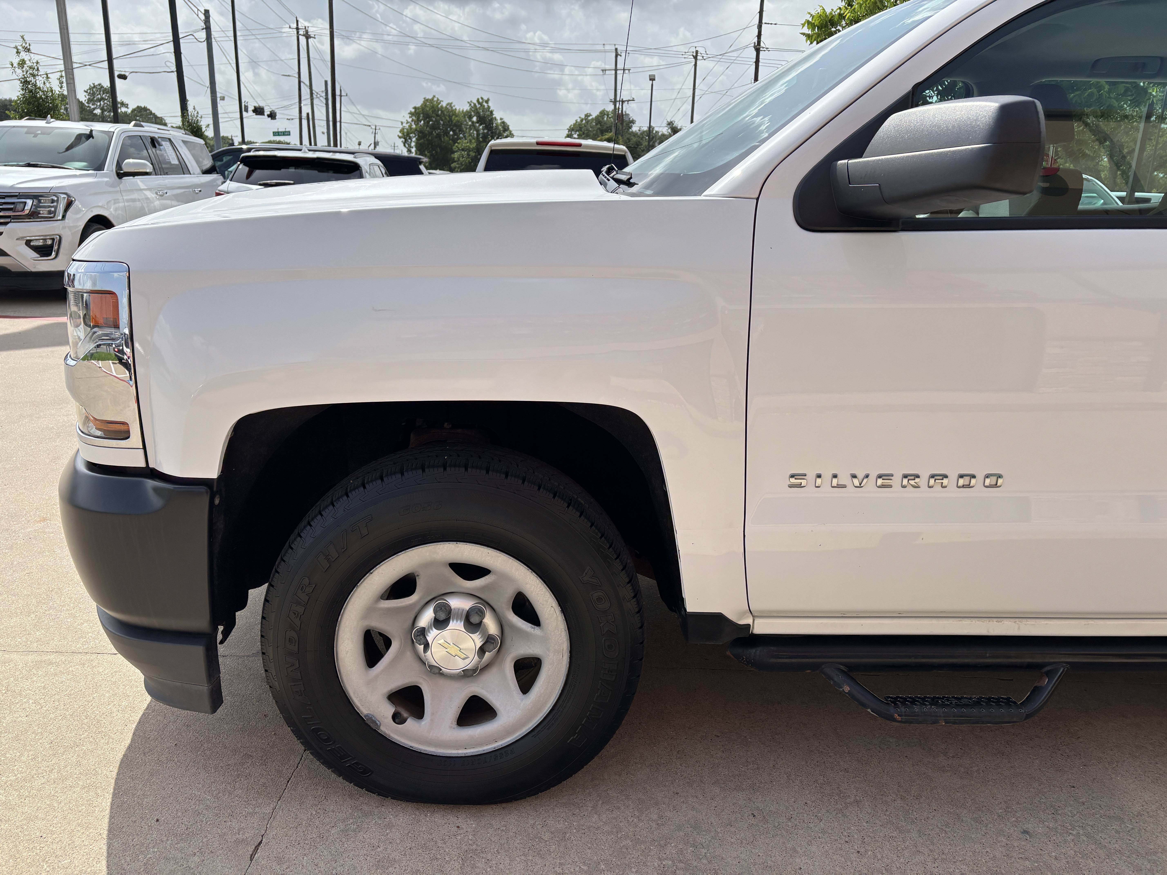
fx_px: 877
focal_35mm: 26
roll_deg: -1.4
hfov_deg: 67.3
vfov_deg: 53.1
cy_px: 438
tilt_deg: -16.2
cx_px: 584
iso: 50
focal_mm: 5.96
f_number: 1.6
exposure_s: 1/3021
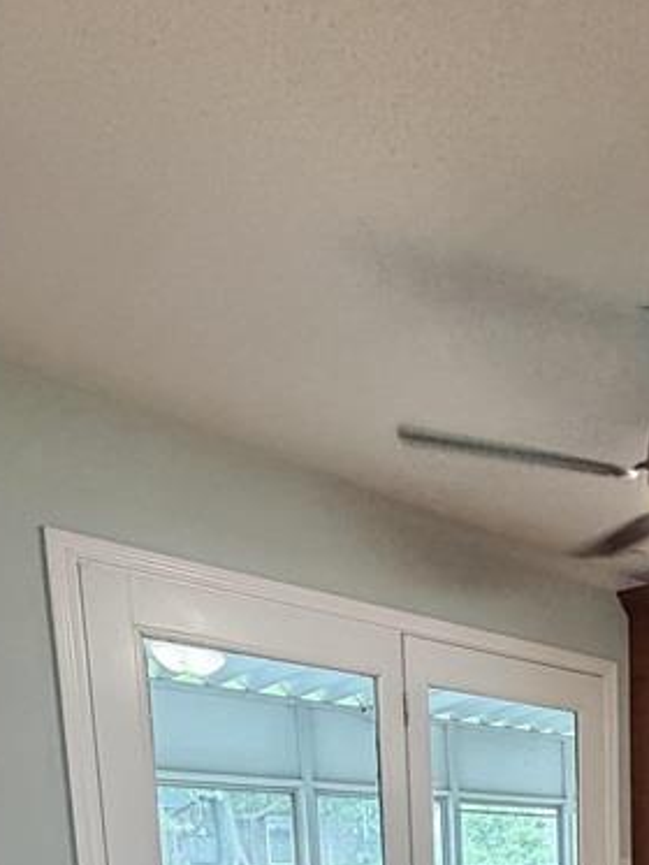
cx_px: 802
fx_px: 899
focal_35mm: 36
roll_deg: -1.5
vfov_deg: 39.7
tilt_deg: -8.7
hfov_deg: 32.1
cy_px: 993
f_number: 2.2
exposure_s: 1/60
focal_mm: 2.22
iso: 500
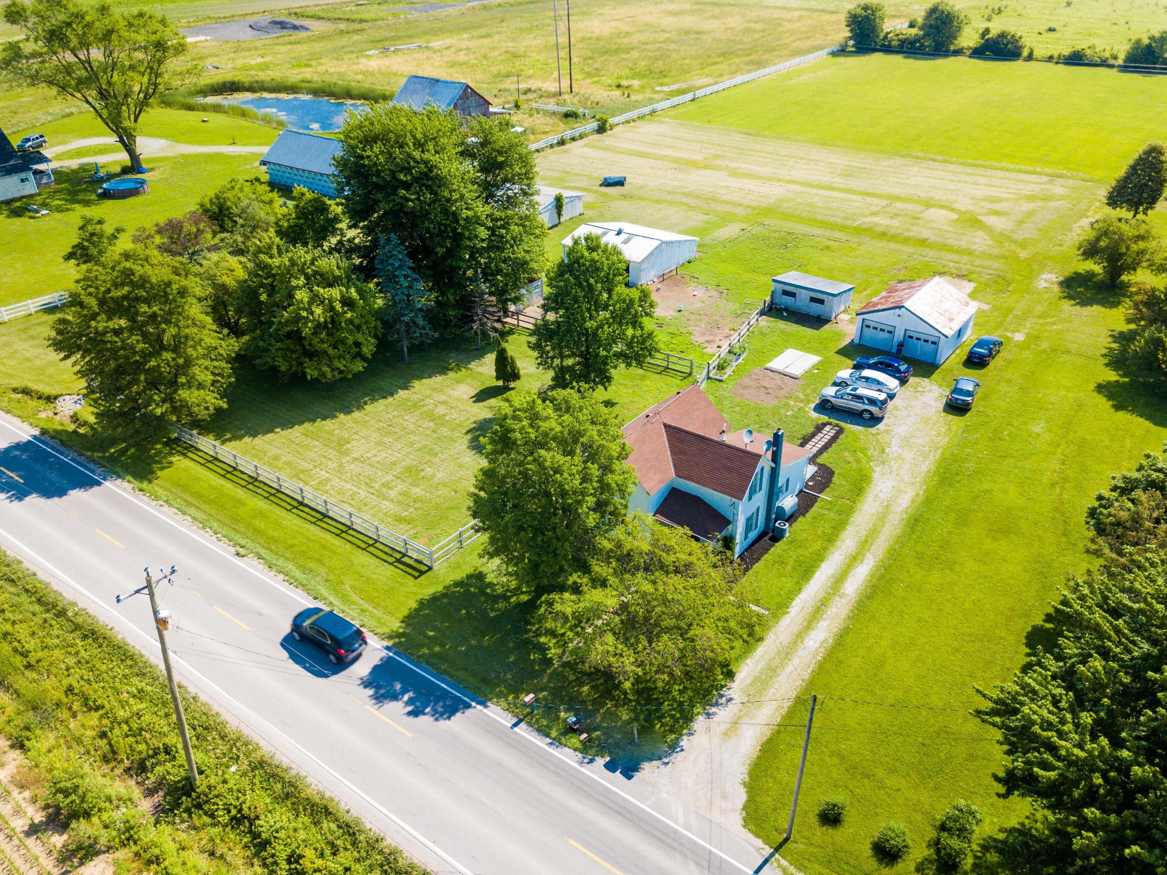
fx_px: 876
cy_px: 438
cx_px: 584
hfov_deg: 67.3
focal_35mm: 26
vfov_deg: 53.0
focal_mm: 4.7
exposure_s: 1/120
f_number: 2.2
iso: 107
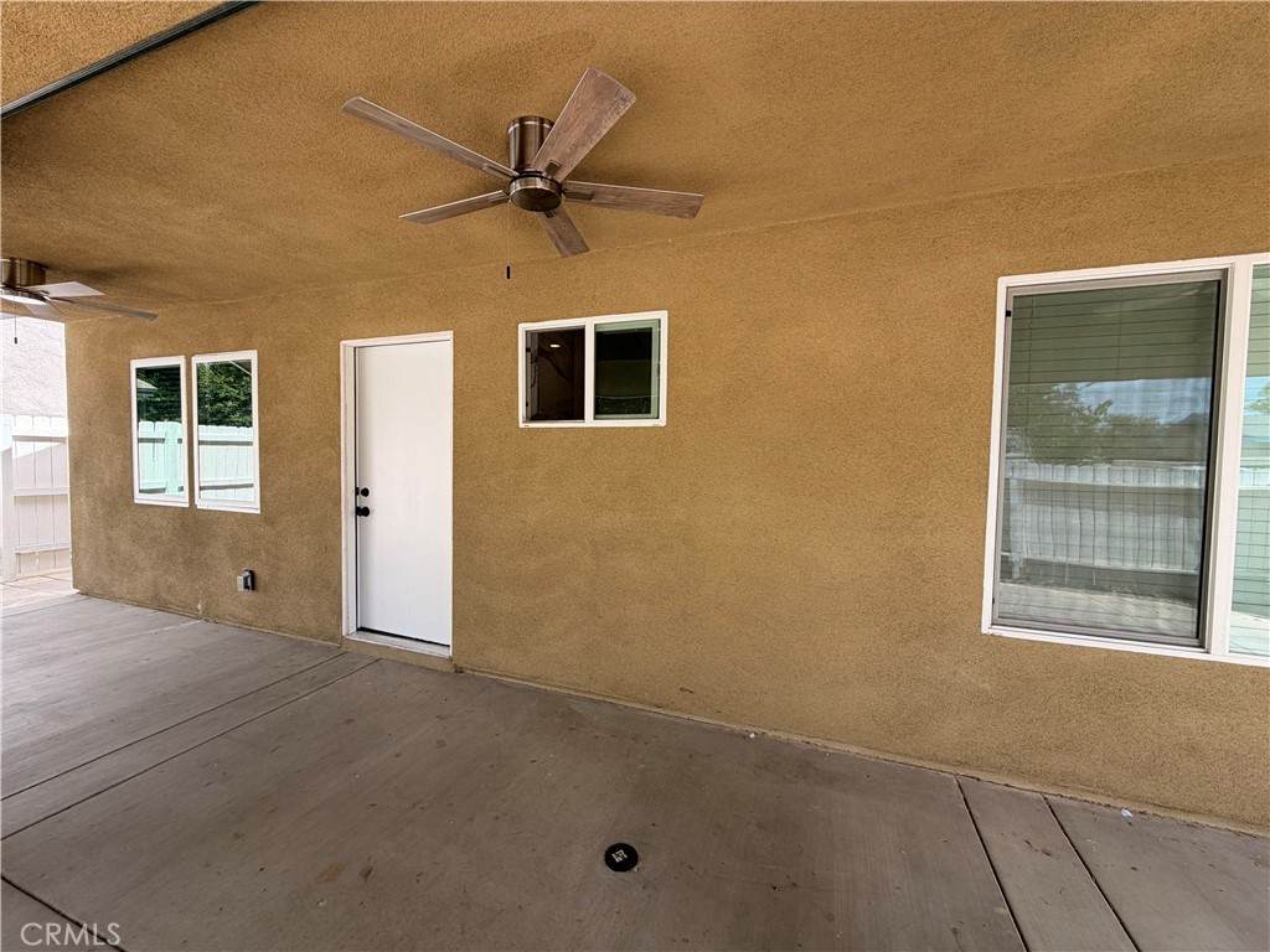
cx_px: 635
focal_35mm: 14
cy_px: 476
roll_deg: -1.2
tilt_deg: -1.7
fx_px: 514
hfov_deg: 102.1
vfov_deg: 85.7
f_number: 2.2
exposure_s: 1/237
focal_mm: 2.22
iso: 40
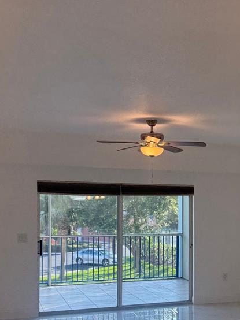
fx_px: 481
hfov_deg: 27.3
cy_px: 235
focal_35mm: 52
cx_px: 200
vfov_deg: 36.1
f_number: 1.78
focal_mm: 6.76
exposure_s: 1/287
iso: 100
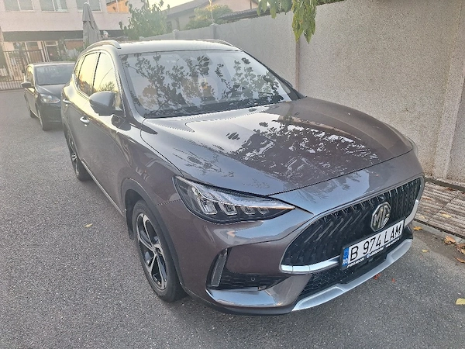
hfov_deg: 73.9
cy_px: 174
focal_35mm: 23
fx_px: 309
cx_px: 232
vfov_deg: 58.9
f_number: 1.8
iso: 40
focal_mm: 5.54
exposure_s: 1/179
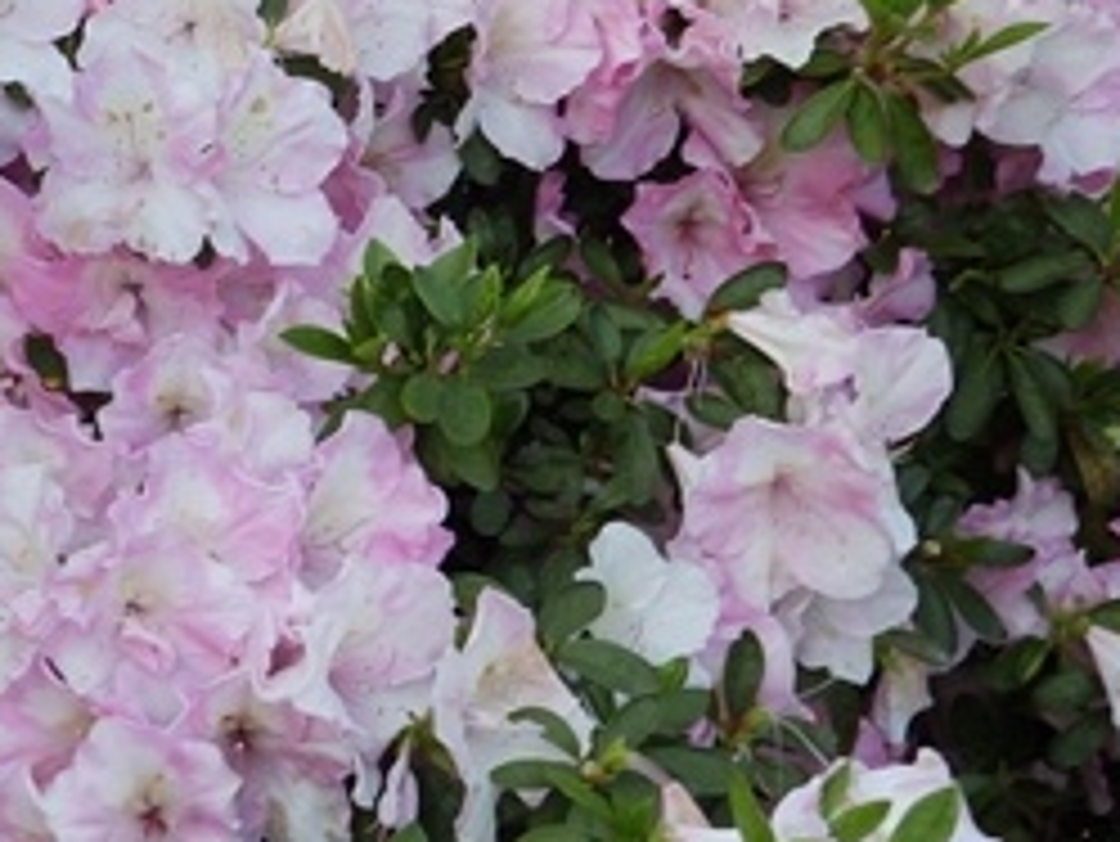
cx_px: 72
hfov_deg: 16.4
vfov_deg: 12.5
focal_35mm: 118
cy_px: 122
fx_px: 3820
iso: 80
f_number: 4.2
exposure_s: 1/40
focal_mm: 8.2
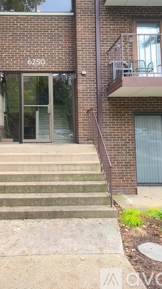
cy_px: 107
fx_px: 275
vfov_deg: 54.6
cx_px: 52
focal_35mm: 36
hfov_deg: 32.5
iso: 40
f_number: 1.8
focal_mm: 5.4
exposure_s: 1/60
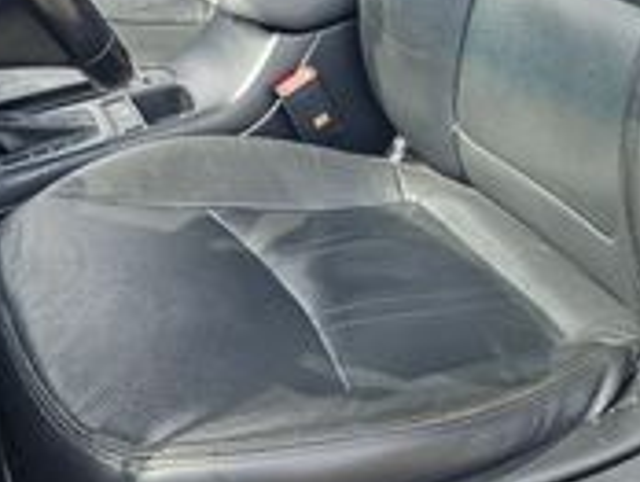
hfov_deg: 31.1
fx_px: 1148
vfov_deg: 22.3
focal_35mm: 62
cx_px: 276
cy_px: -55
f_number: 1.8
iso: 25
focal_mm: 5.4
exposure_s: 1/264
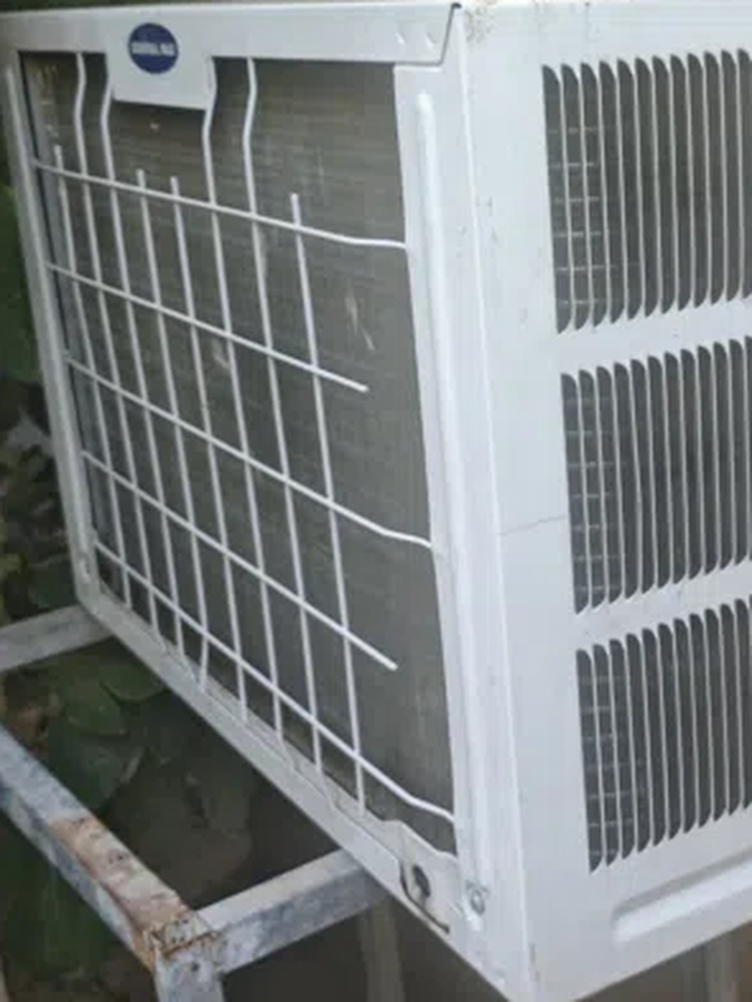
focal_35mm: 57
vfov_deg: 33.7
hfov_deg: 25.1
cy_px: 441
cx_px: 640
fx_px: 1650
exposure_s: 1/200
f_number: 1.5
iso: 320
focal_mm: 4.94
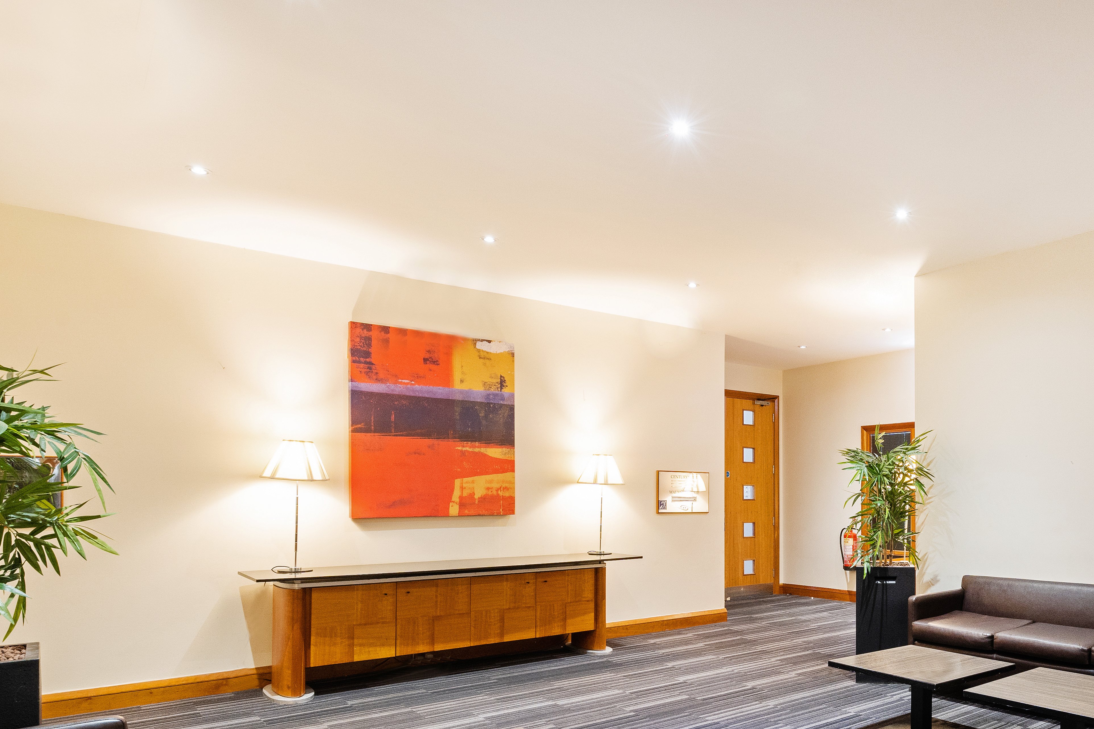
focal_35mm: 25
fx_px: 760
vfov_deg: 50.3
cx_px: 813
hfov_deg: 67.2
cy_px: 490
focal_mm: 16
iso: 1600
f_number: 9
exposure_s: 1/2
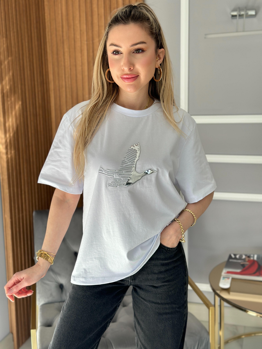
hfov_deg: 30.3
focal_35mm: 48
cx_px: 131
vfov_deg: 39.7
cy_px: 174
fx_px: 484
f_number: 1.78
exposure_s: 1/182
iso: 80
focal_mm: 6.86
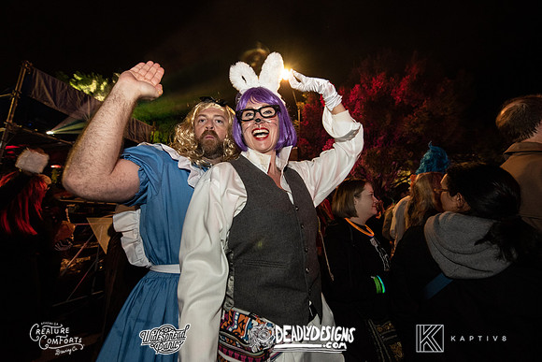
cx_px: 271
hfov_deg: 97.5
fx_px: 238
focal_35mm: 16
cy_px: 158
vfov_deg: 74.2
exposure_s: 1/60
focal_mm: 14
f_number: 3.5
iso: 2000
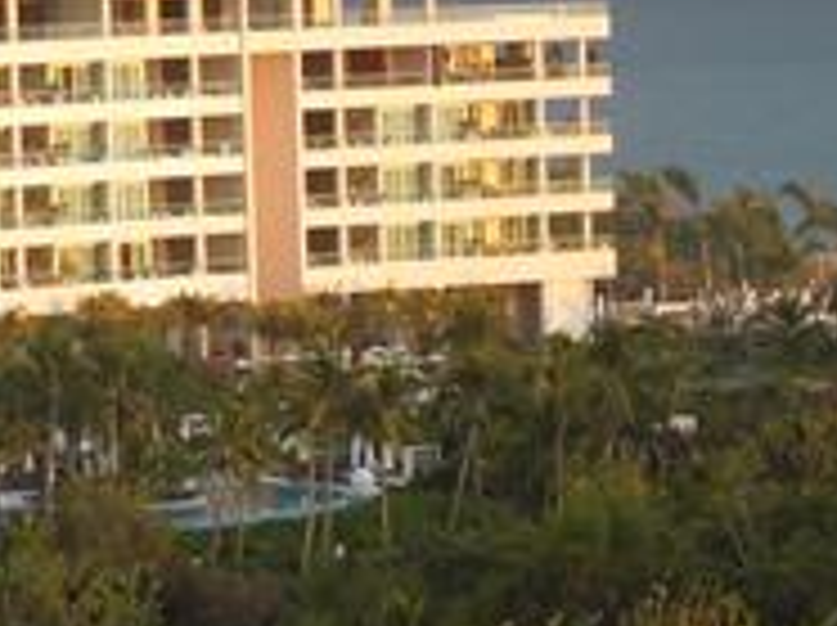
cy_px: 498
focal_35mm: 433
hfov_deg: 4.6
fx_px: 10456
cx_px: -387
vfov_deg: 3.4
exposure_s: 1/100
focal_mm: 24.2
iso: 180
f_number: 4.9
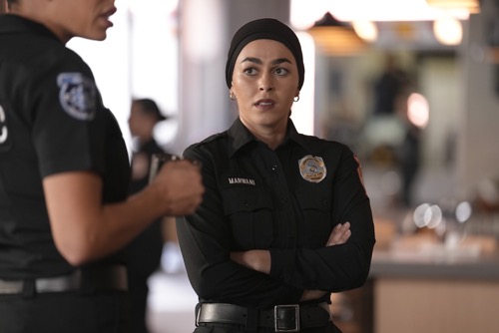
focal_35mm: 189
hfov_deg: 10.9
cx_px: 250
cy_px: 166
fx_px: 2621
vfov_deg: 7.3
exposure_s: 1/250
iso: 2000
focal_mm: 189
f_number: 2.8
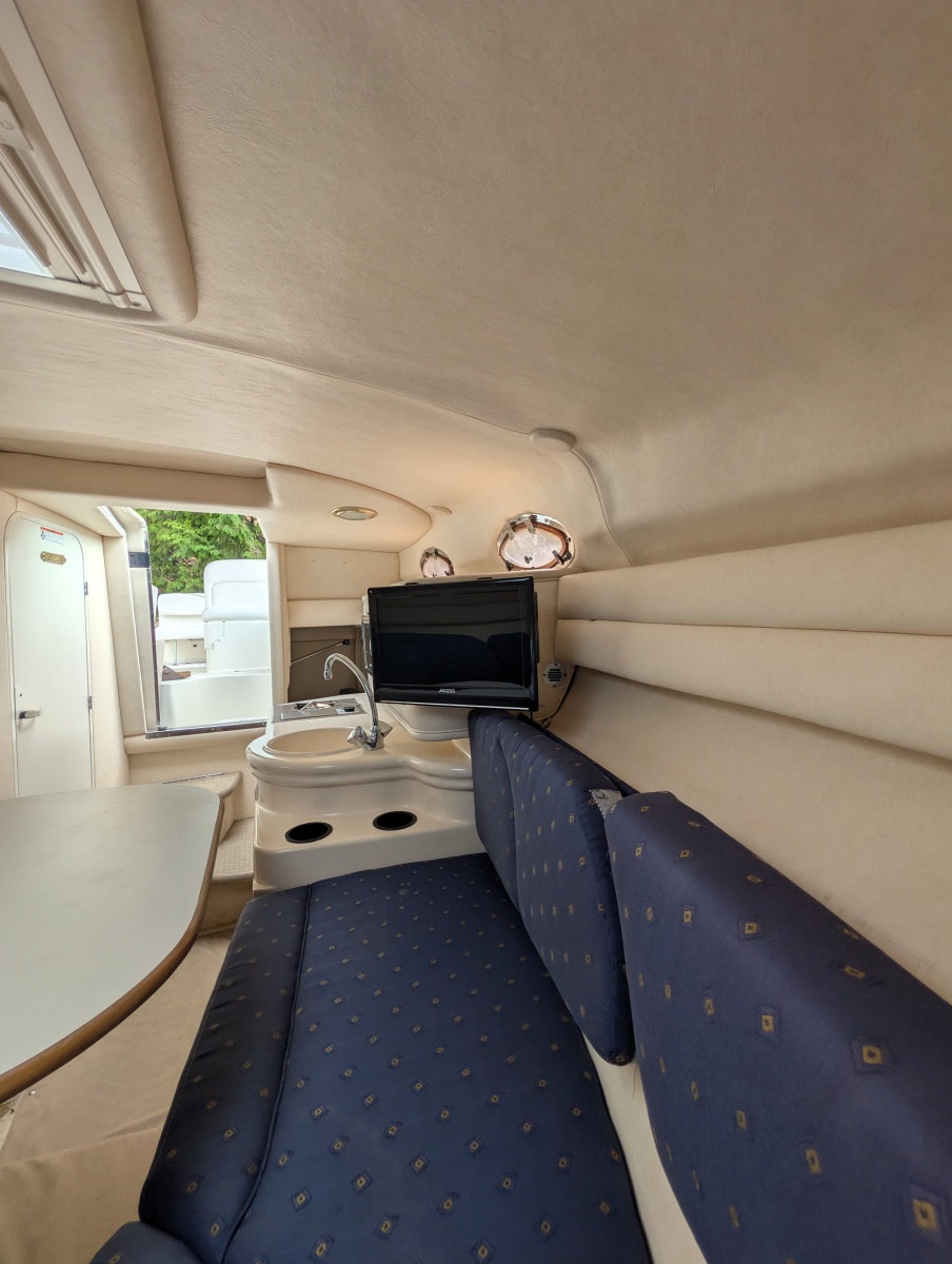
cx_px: 476
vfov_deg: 110.4
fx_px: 439
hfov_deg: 94.7
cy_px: 632
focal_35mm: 12
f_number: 1.7
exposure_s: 1/318
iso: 55
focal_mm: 2.02
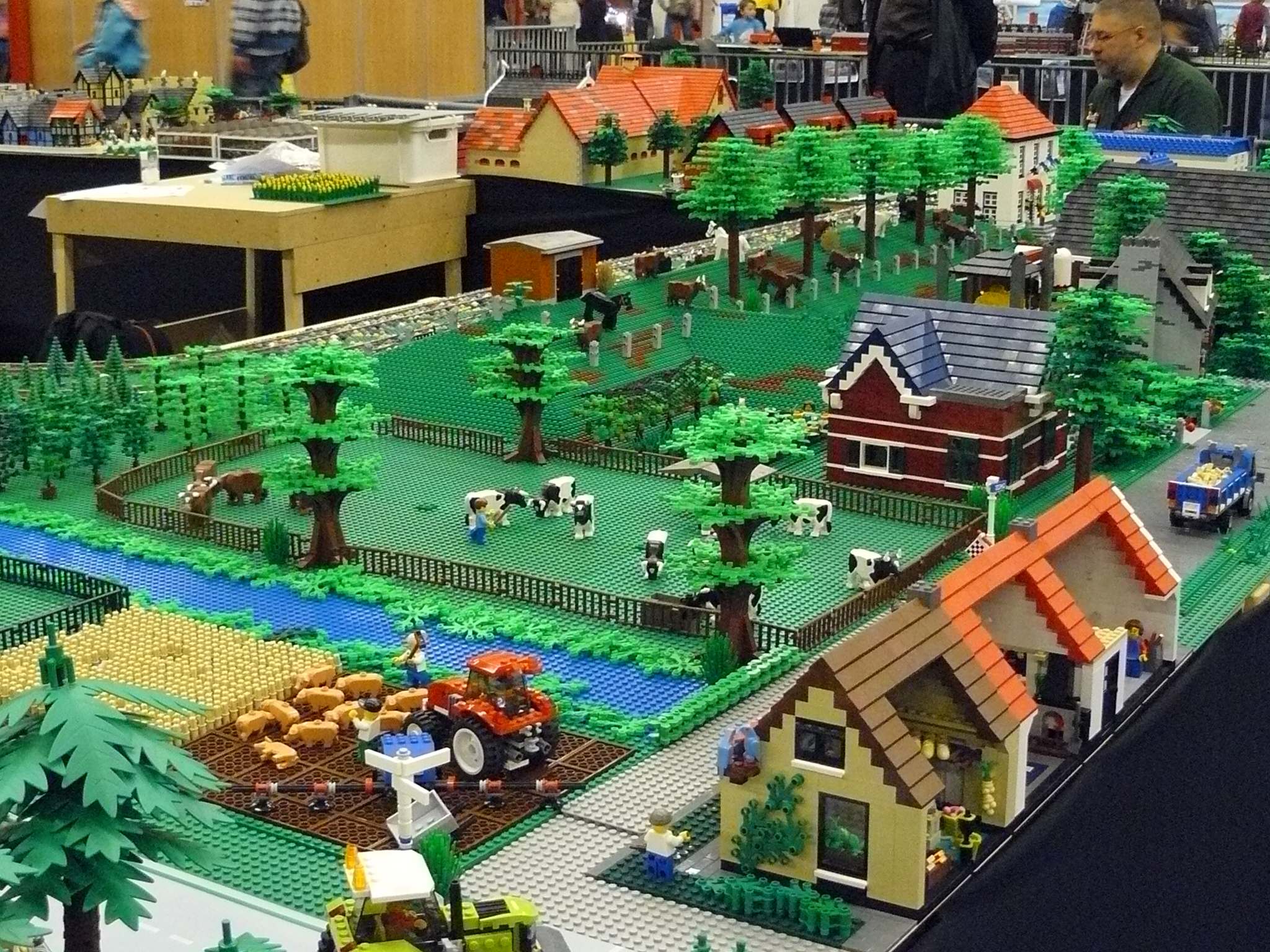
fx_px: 1871
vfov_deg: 28.6
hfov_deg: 37.5
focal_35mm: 51
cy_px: 476
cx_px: 635
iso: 400
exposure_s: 1/8
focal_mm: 6
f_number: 2.8
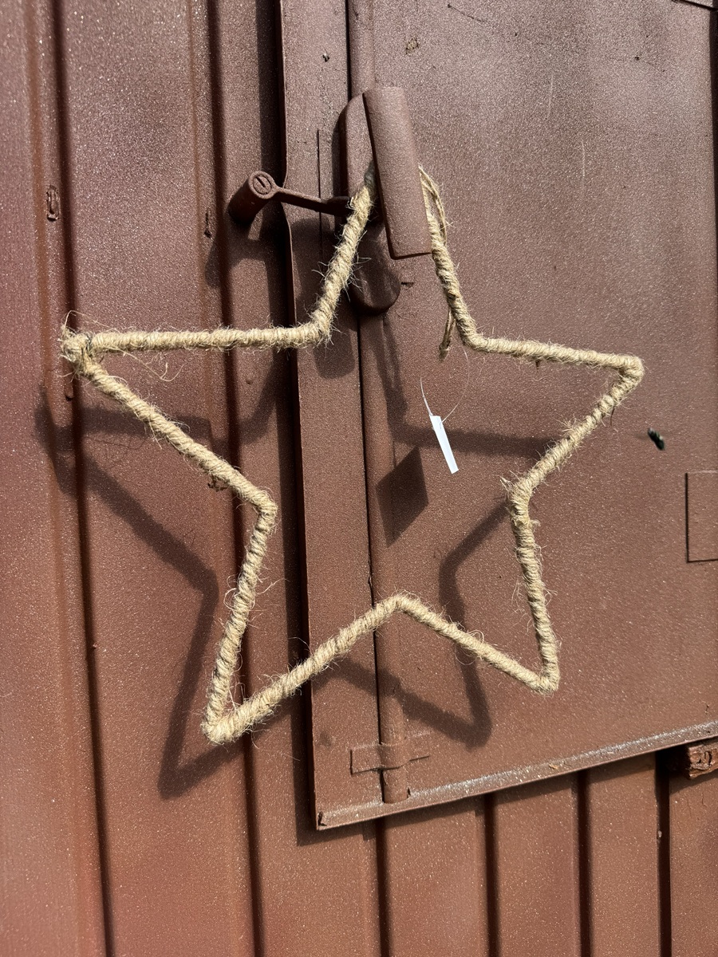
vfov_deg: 71.6
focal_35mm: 24
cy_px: 478
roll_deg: +1.9
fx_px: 664
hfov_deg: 56.8
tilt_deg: -1.3
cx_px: 359
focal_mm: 6.76
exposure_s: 1/1151
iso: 80
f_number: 1.78
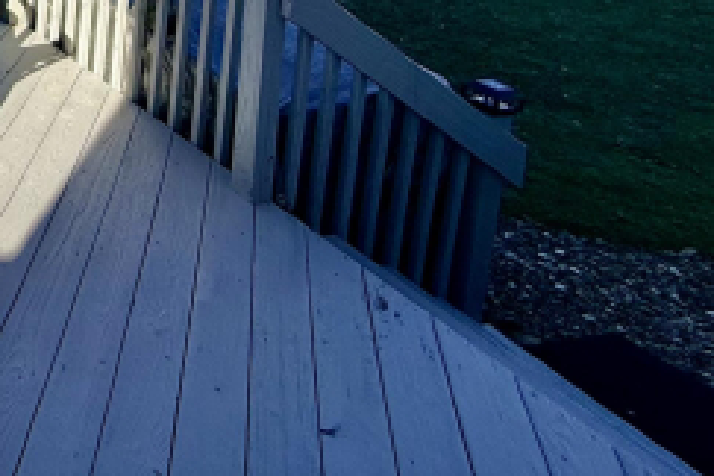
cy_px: -206
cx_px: -257
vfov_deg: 26.1
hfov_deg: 32.8
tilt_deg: -6.0
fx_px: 793
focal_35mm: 40
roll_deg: -2.1
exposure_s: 1/2024
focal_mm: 2.22
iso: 50
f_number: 2.2
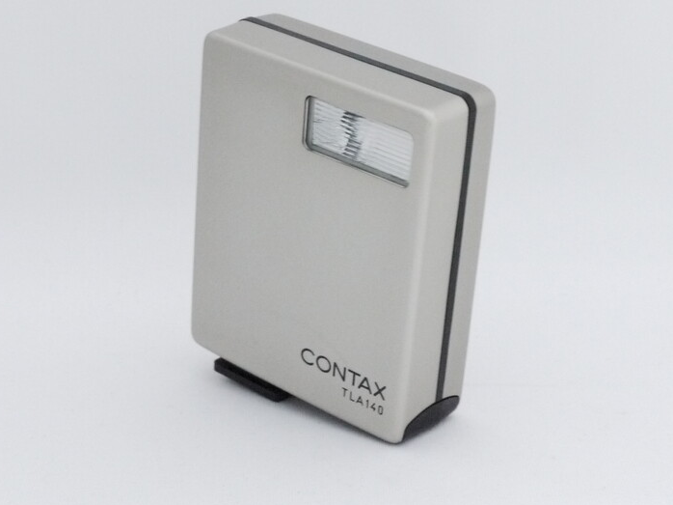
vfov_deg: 17.1
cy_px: 218
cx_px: 336
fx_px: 1671
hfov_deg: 22.8
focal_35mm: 86
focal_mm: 25
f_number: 10
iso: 1600
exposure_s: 1/50
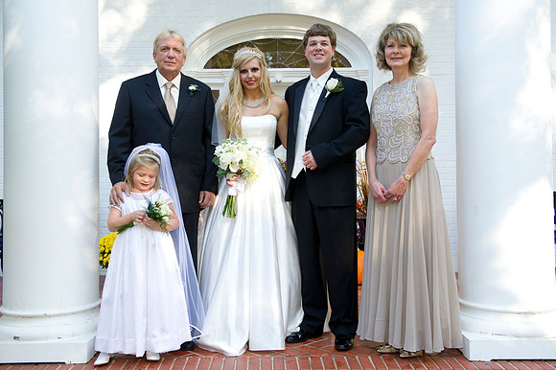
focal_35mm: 38
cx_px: 278
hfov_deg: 50.7
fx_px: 587
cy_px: 185
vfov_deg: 35.0
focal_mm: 38
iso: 500
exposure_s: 1/200
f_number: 5.6
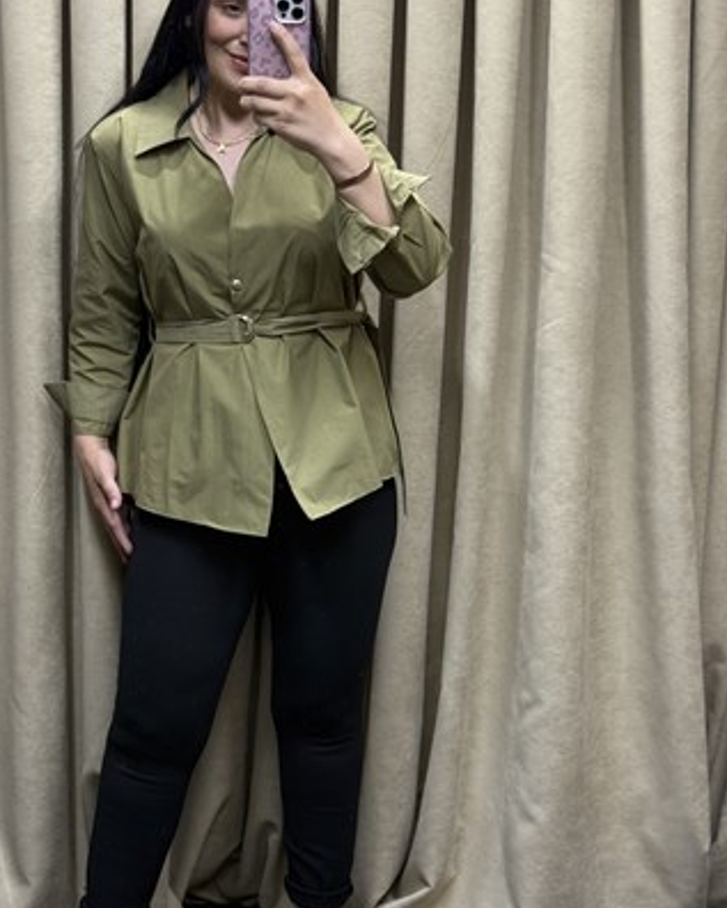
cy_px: 444
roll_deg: -1.4
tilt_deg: -19.6
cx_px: 303
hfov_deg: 24.2
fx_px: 1694
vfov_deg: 30.0
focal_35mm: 63
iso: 100
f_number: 1.78
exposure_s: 1/100
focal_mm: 6.76
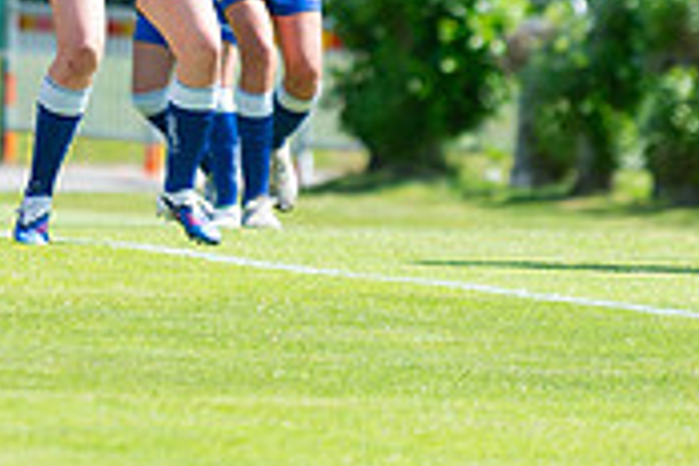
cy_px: -213
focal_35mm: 665
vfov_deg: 2.1
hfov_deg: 3.1
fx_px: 12911
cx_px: -28
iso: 400
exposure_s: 1/2500
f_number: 3.2
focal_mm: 200
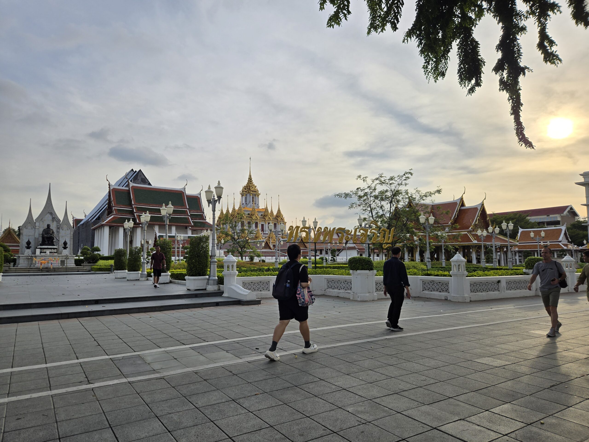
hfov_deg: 73.9
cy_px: 221
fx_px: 391
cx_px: 294
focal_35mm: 23
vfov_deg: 58.9
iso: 25
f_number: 1.8
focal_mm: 5.4
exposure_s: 1/2384
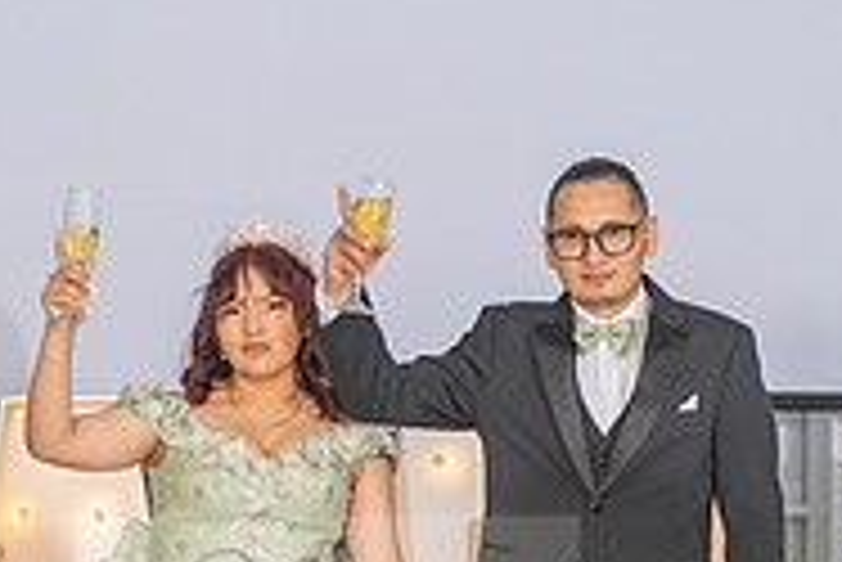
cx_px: 198
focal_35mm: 174
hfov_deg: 11.8
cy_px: 623
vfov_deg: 7.9
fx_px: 4073
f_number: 3.5
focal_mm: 56
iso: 500
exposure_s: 1/160
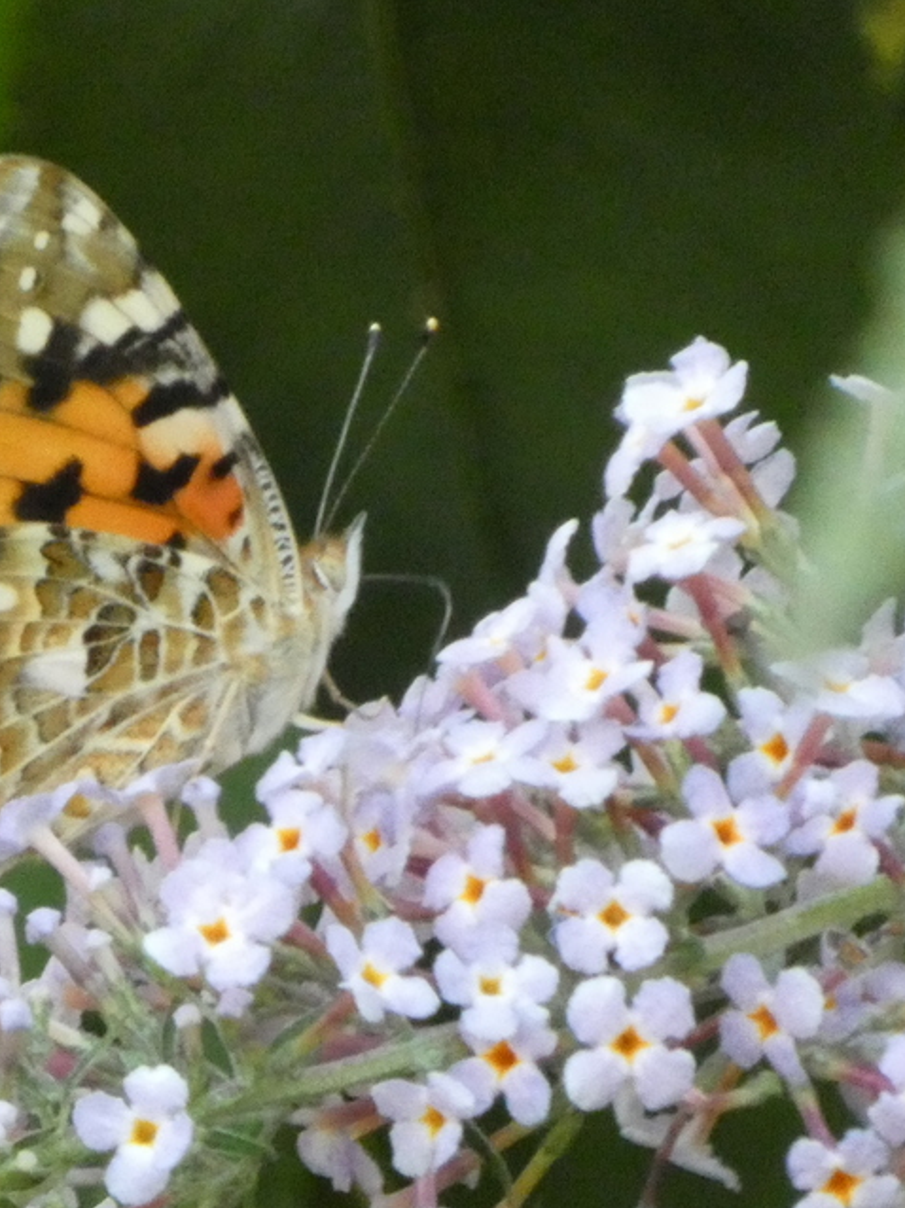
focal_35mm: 1306
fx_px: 45556
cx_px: 143
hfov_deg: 1.1
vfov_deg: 1.5
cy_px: 604
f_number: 5.6
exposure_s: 1/100
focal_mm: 174.8
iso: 1600
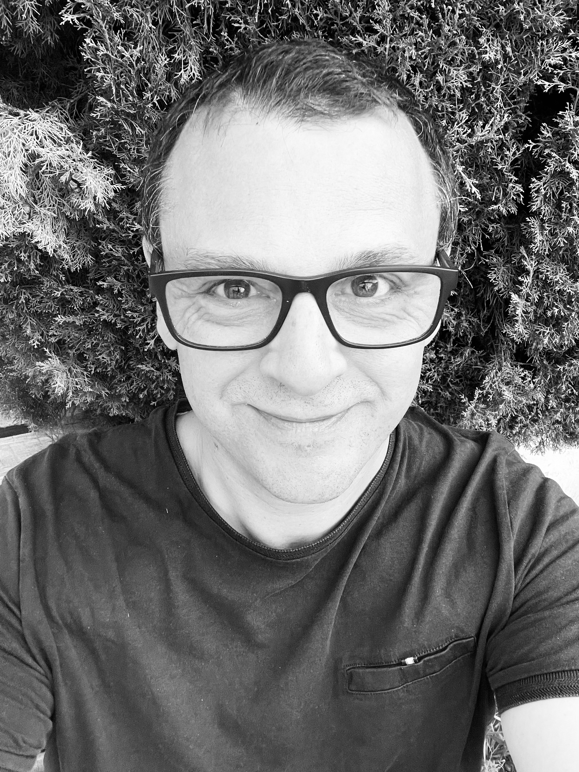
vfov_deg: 60.0
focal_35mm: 30
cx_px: 290
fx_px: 669
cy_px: 386
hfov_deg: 46.8
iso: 125
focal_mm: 2.71
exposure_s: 1/60
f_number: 2.2
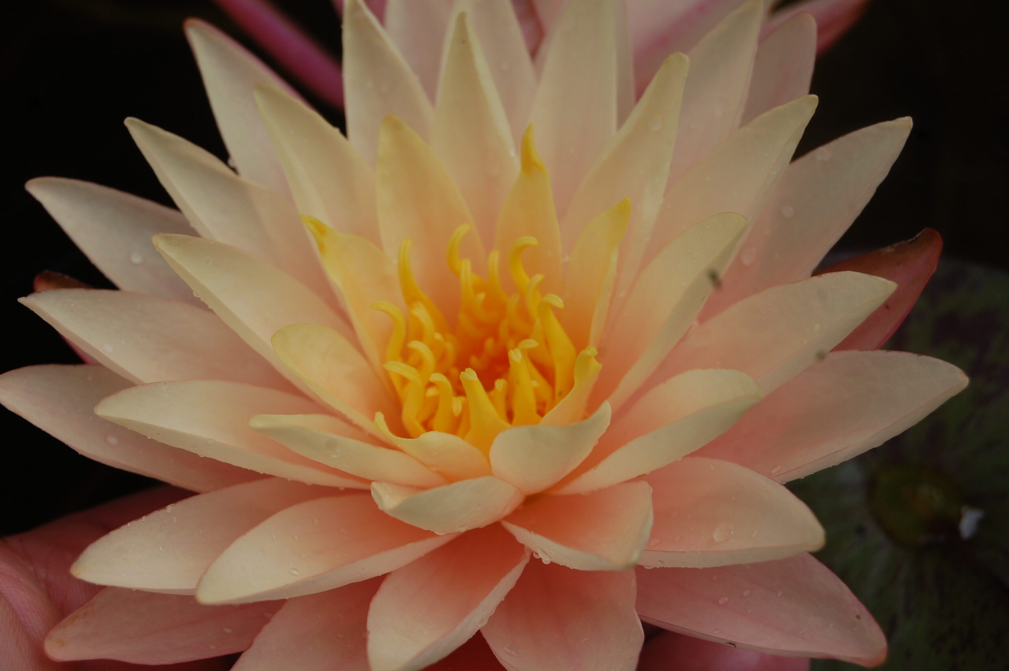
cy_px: 336
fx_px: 2310
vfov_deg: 16.5
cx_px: 504
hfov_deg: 24.6
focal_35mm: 82
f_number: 9
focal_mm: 55
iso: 200
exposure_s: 1/320
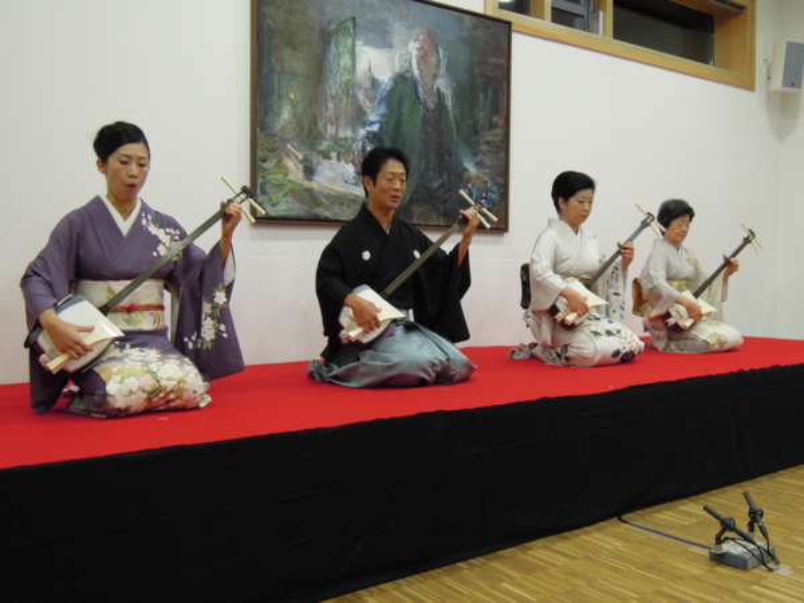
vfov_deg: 40.7
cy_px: 302
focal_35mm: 35
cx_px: 402
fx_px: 813
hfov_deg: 52.6
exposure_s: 1/25
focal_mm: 6.3
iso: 400
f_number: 3.2
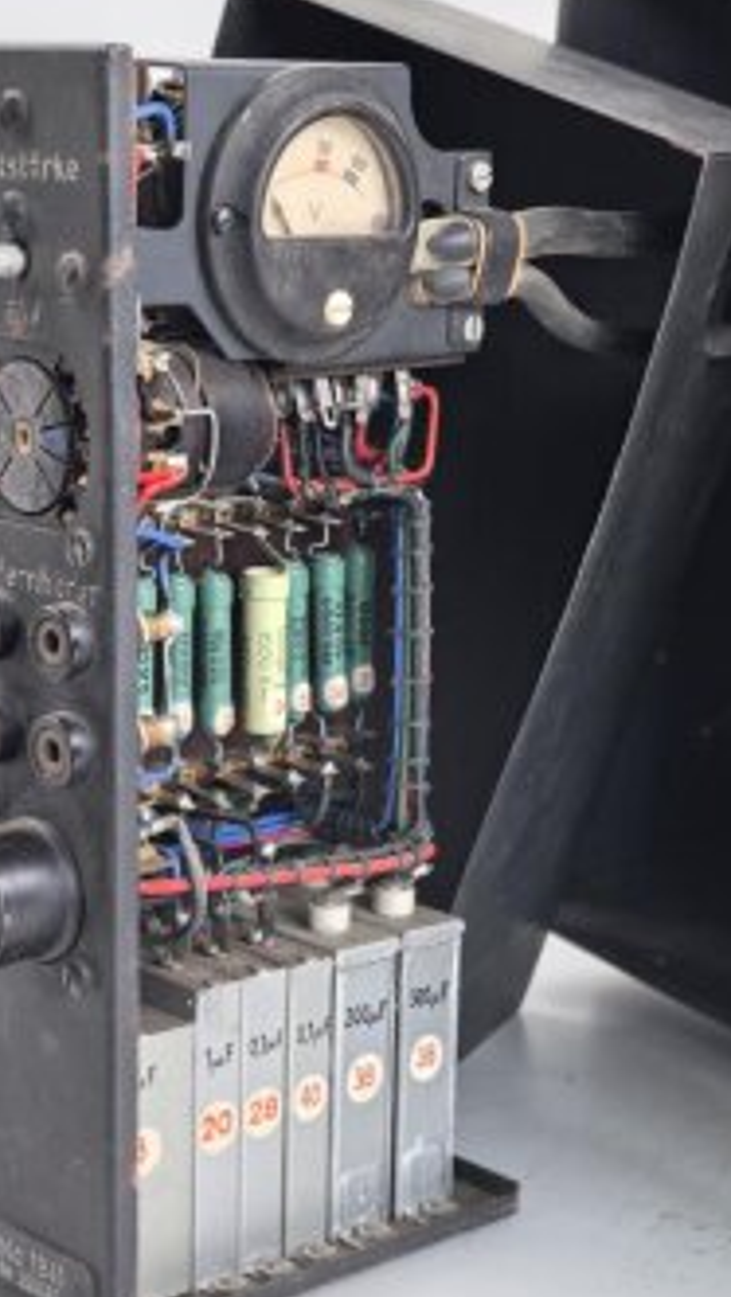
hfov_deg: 16.1
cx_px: 360
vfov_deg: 28.2
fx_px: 2582
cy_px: 617
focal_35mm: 75
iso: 64
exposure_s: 1/100
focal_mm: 8.5
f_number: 2
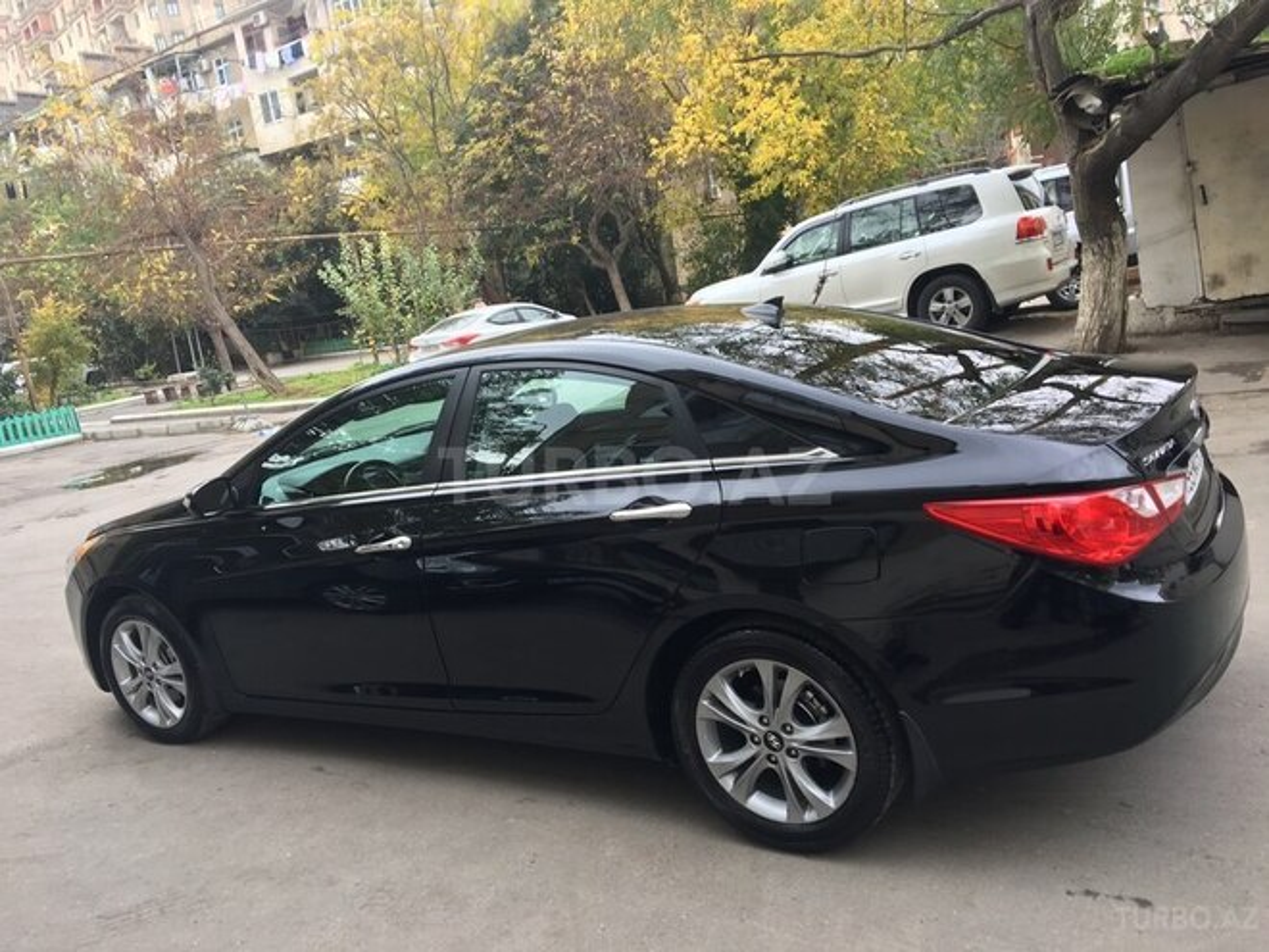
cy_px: 476
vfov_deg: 48.2
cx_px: 634
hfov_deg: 61.7
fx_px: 1063
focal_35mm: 29
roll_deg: +9.3
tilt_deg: -10.2
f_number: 2.2
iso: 25
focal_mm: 4.15
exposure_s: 1/117
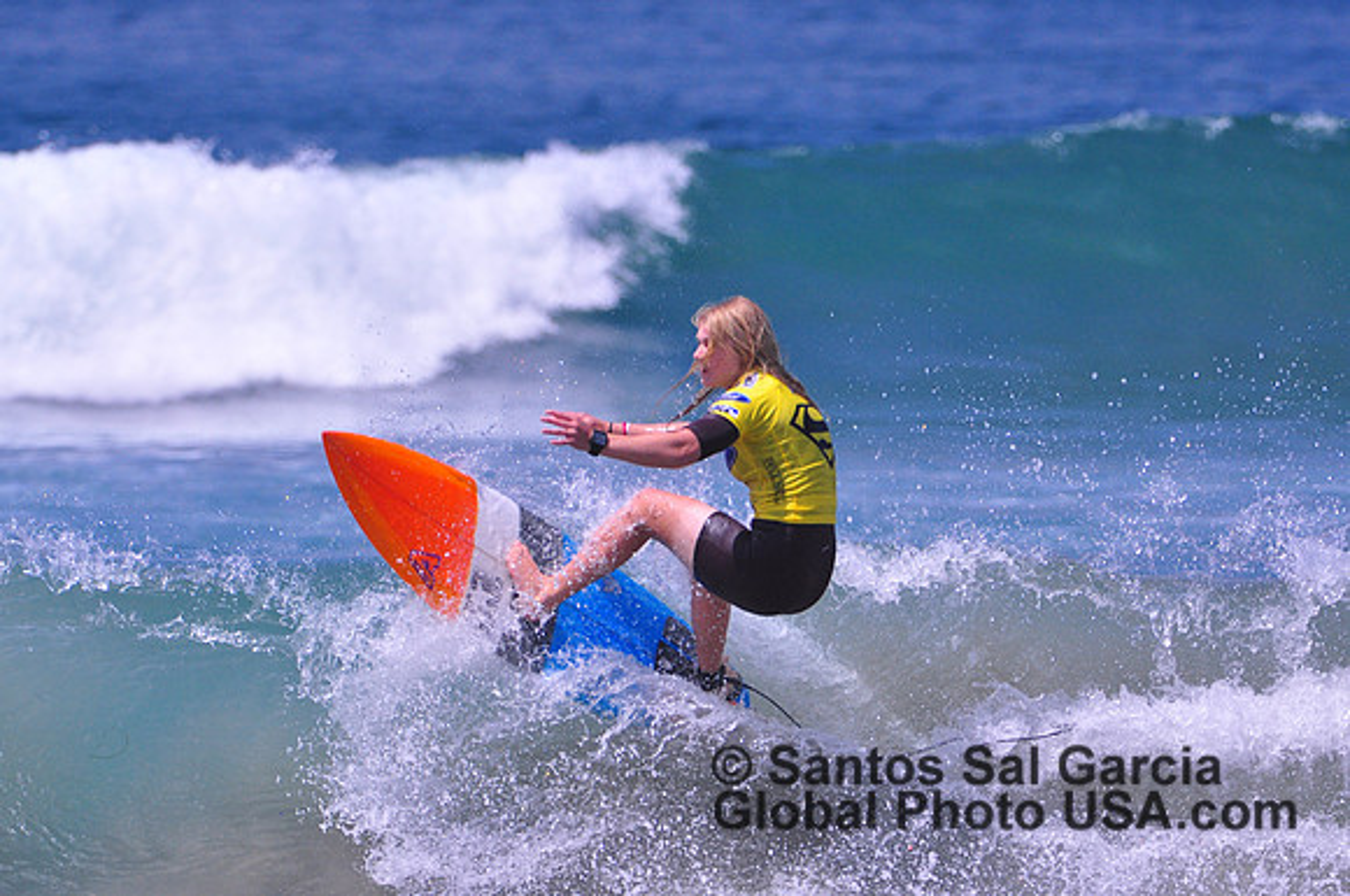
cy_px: 448
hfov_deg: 3.5
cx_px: 675
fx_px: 21907
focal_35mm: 585
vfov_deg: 2.3
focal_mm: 390
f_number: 5.6
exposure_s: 1/4000
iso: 640
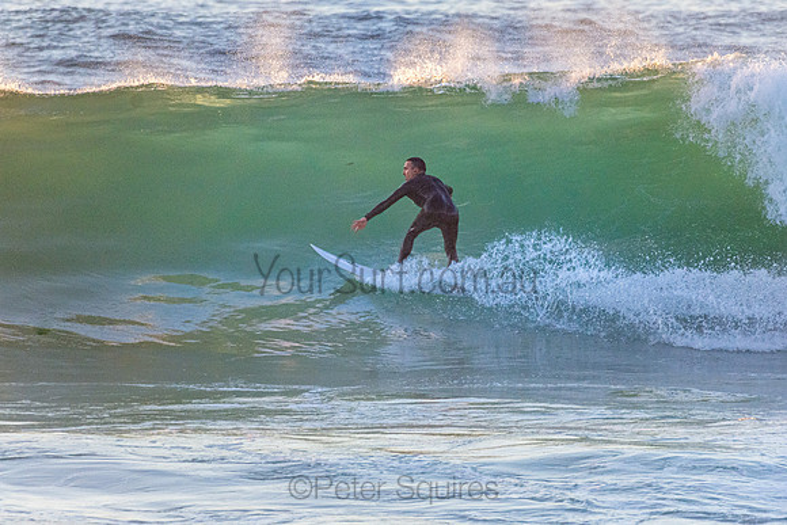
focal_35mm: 750
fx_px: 16399
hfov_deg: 2.7
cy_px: 262
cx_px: 394
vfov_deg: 1.8
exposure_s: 1/1600
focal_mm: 500
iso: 2000
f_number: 5.6
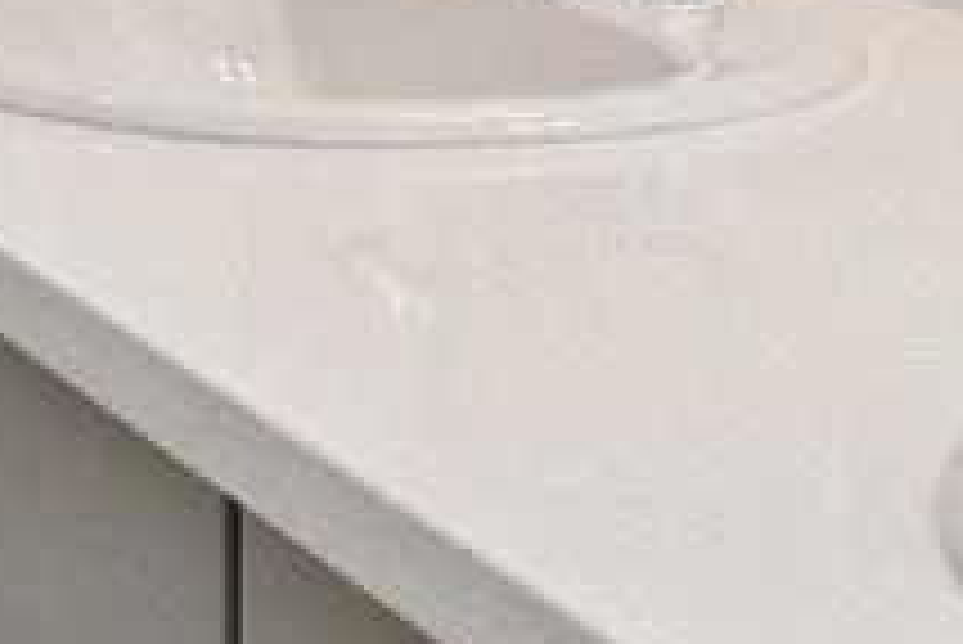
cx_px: 256
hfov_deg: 18.2
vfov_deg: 10.9
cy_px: -761
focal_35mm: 112
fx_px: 2998
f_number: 8
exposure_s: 1/60
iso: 200
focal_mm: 10
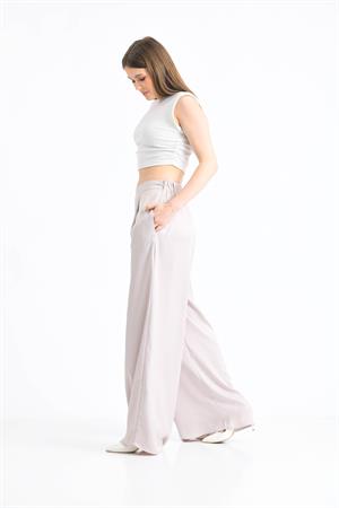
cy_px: 254
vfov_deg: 20.4
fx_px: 1412
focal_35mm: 100
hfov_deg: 13.7
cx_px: 170
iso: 100
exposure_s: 1/125
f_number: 9
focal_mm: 100
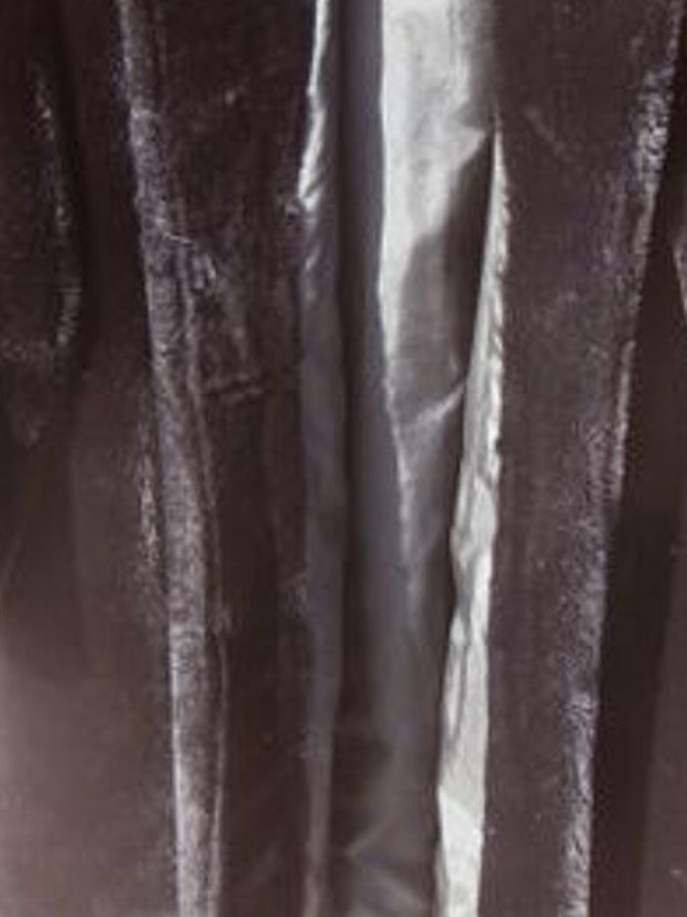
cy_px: 184
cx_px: 366
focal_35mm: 55
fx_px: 1456
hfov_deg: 26.5
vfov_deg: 33.9
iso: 100
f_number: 3
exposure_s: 1/100
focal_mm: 4.2
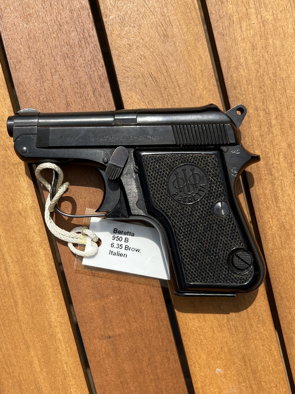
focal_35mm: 26
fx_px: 295
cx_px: 148
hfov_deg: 53.1
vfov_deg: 67.3
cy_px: 197
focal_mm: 5.1
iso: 50
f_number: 1.6
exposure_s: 1/4651
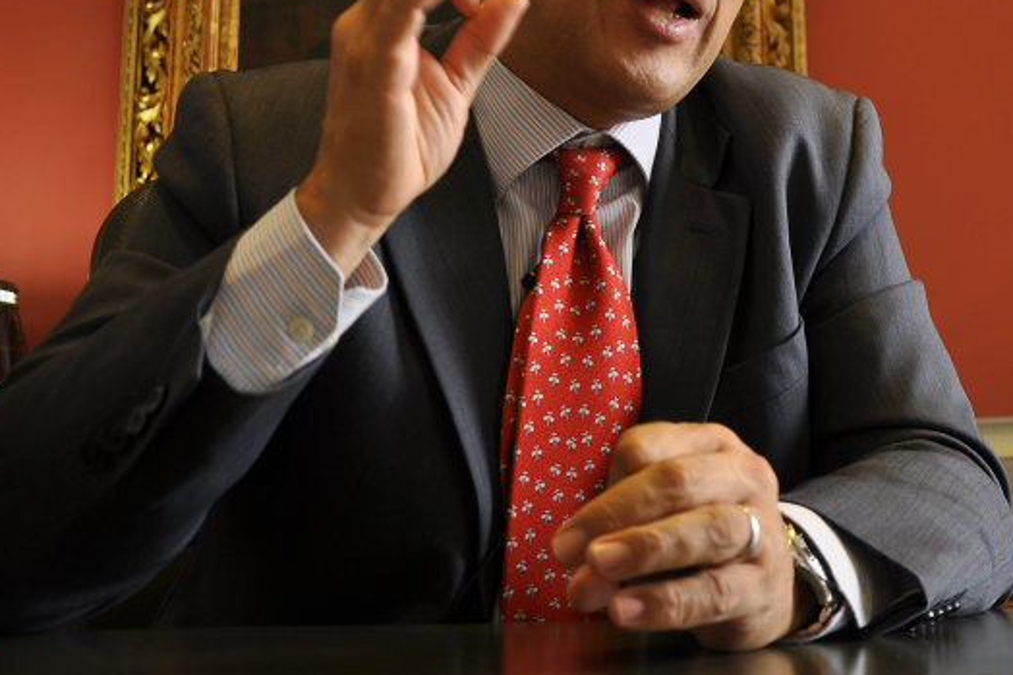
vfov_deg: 21.4
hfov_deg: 32.0
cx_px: 708
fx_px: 1744
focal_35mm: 62
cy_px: 51
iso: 250
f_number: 3.8
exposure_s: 1/30
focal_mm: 22
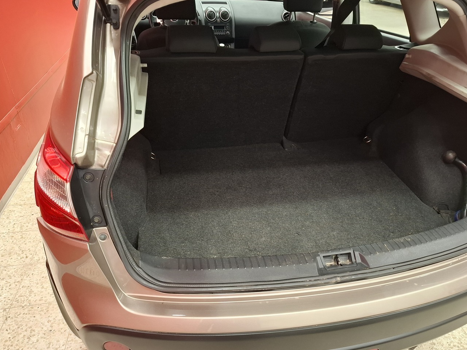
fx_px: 351
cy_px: 183
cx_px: 263
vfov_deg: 53.0
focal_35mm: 26
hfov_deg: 67.1
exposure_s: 1/50
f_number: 1.8
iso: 320
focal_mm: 5.54
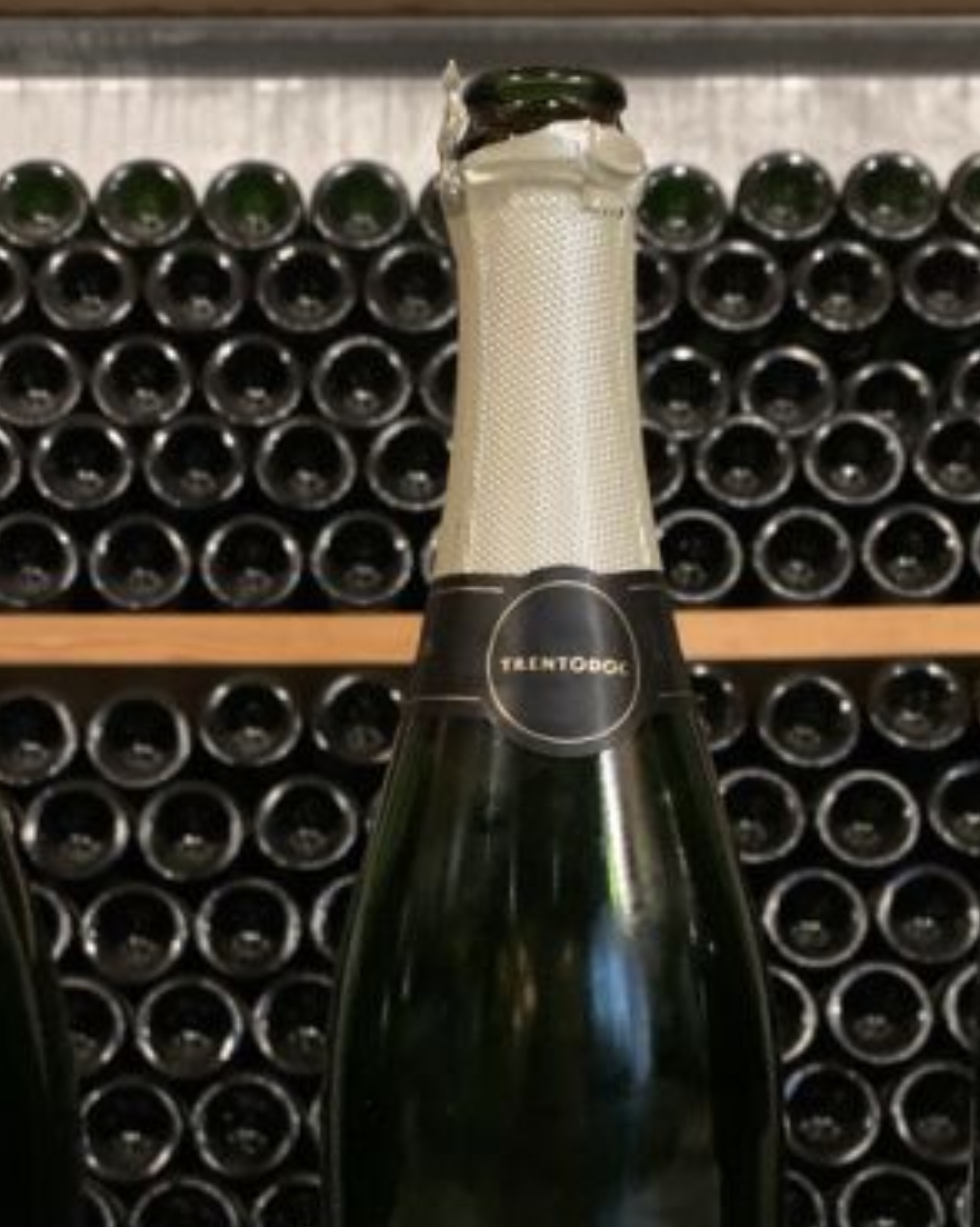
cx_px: 500
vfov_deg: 34.5
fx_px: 1923
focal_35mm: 53
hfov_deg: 28.6
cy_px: 940
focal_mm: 4.25
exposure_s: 1/25
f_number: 1.8
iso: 640
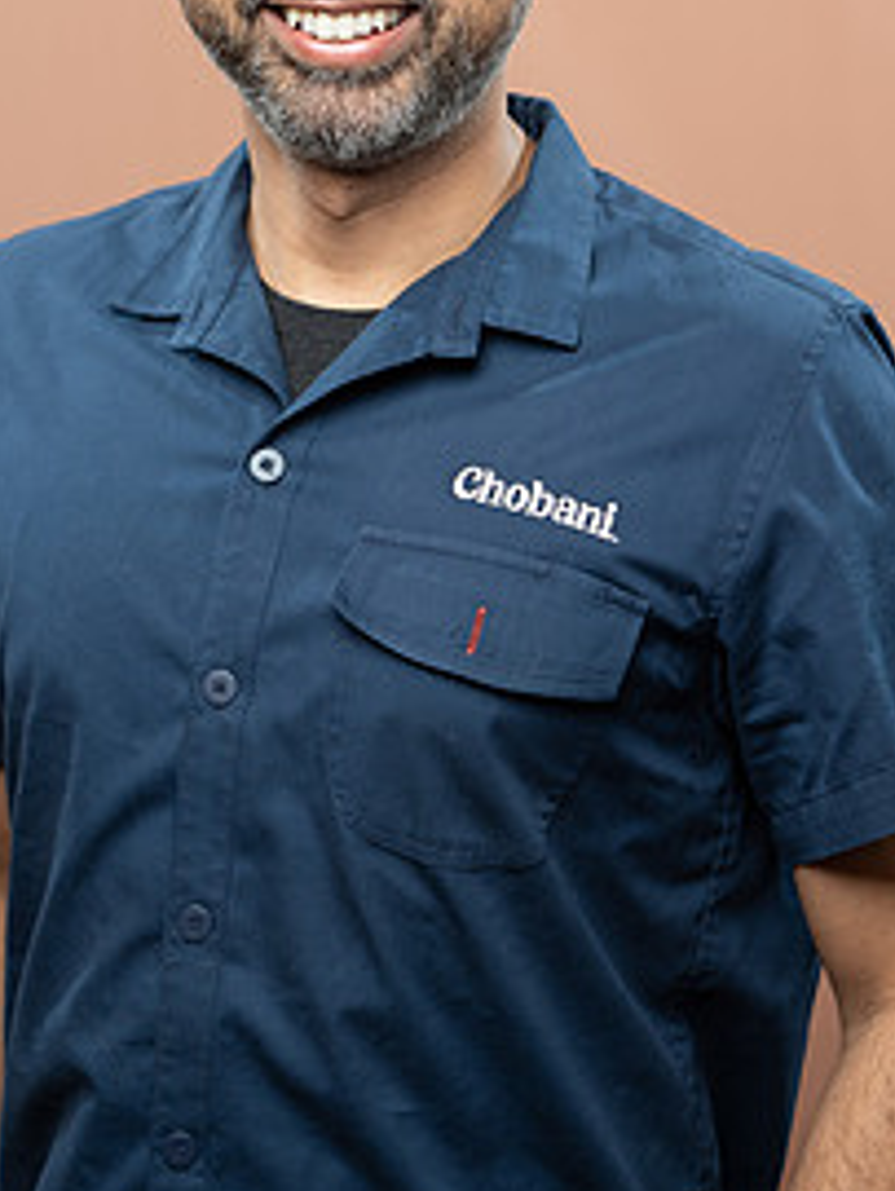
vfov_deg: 14.8
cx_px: 463
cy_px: 375
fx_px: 4578
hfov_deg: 11.2
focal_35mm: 133
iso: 320
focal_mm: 83
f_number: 4
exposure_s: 1/160
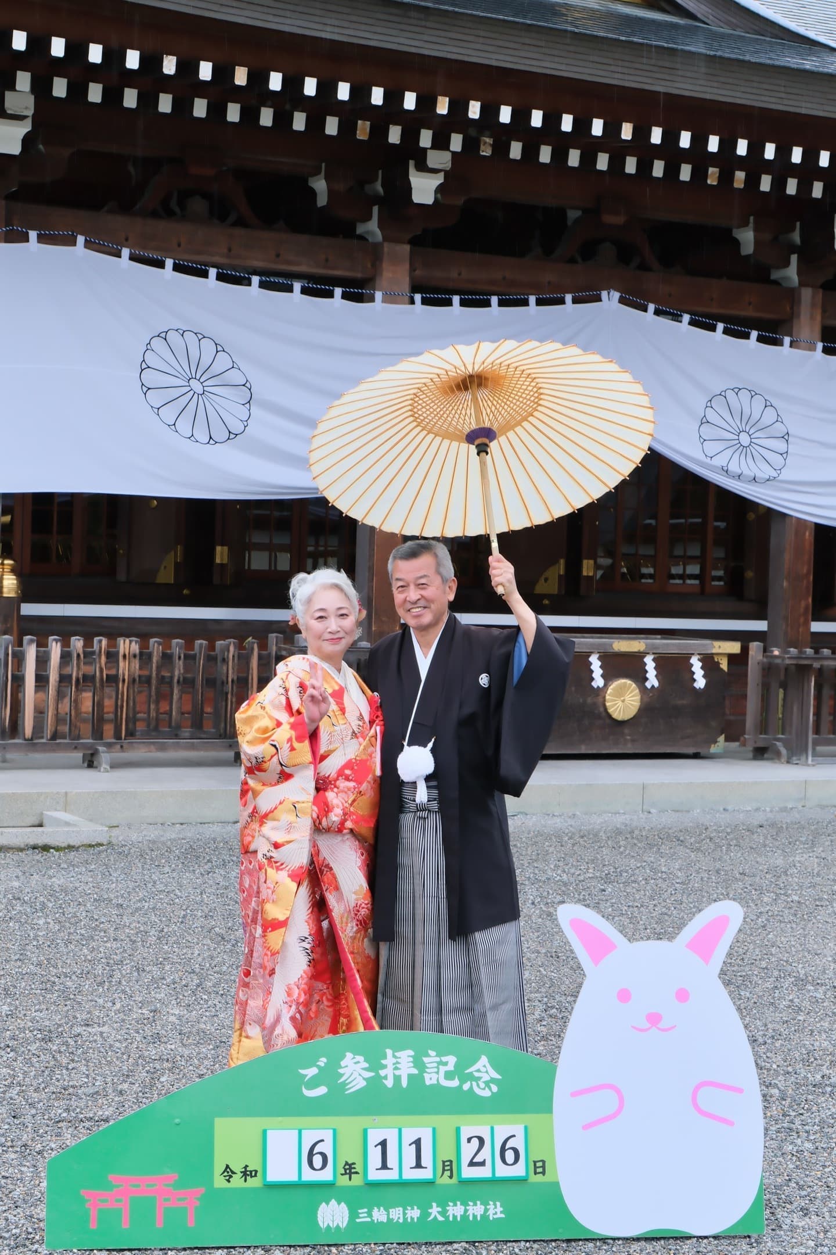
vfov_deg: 36.9
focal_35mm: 54
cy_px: 628
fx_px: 1881
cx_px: 418
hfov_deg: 25.1
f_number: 6.3
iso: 800
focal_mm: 36.1
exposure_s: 1/100
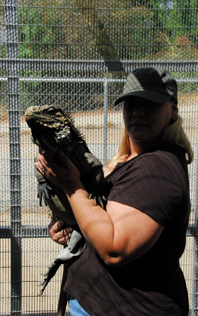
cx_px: 94
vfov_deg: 38.2
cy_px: 157
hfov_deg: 24.4
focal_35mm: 53
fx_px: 458
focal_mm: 34
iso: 1600
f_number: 8
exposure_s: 1/3000
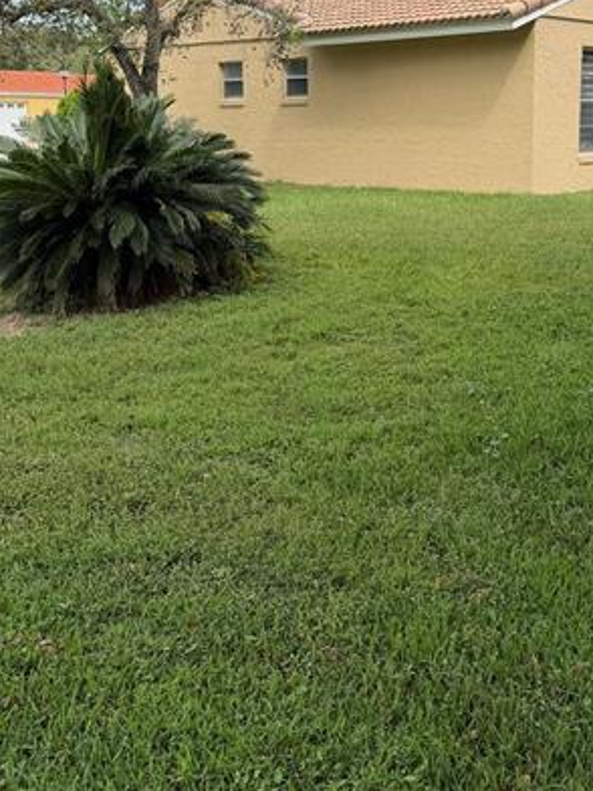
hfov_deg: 30.8
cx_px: 369
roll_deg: +0.0
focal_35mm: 47
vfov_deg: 40.0
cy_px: 276
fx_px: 1074
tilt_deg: -7.7
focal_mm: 6.76
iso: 80
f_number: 1.78
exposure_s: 1/3279
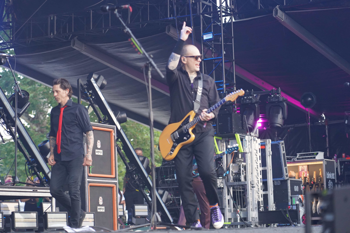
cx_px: 175
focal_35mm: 105
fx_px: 1021
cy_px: 116
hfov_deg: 19.5
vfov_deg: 13.0
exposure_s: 1/160
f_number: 4
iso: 4000
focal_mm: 105
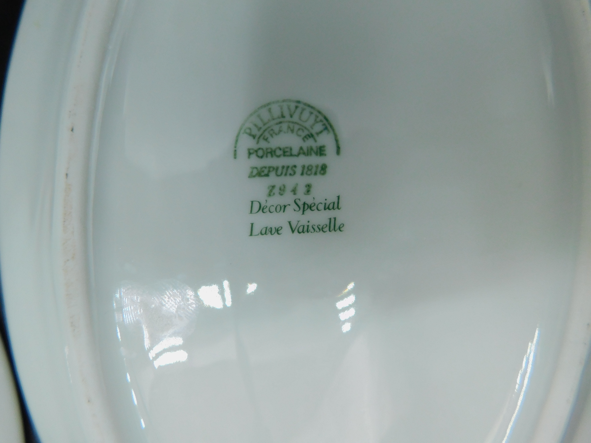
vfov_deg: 58.9
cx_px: 296
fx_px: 393
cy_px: 222
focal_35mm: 23
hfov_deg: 73.9
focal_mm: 4
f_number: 3
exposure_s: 1/250
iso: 125
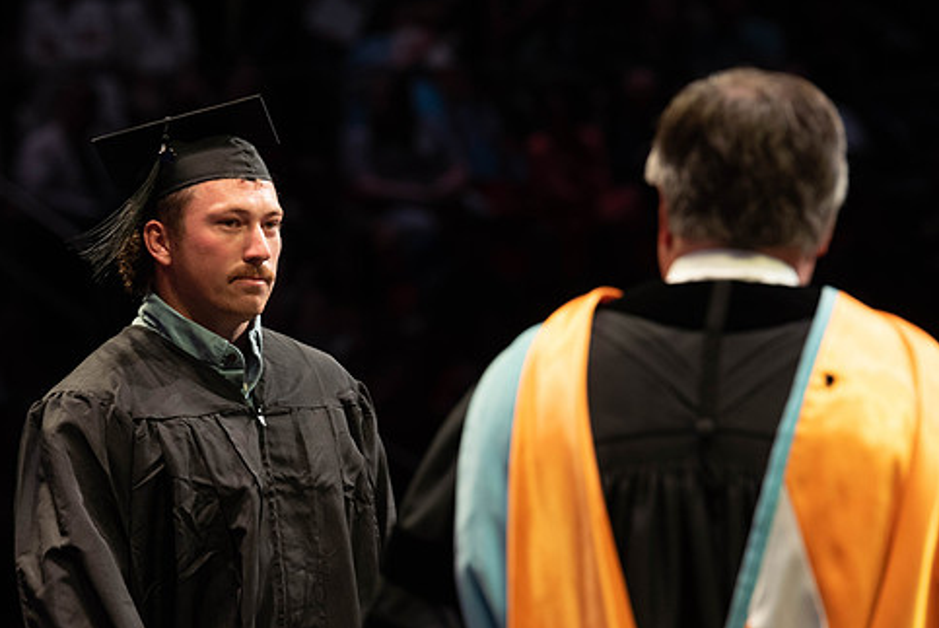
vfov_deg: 5.4
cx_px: 370
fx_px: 6605
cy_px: 324
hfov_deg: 8.1
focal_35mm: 253
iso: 1600
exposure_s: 1/320
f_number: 4.5
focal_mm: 190
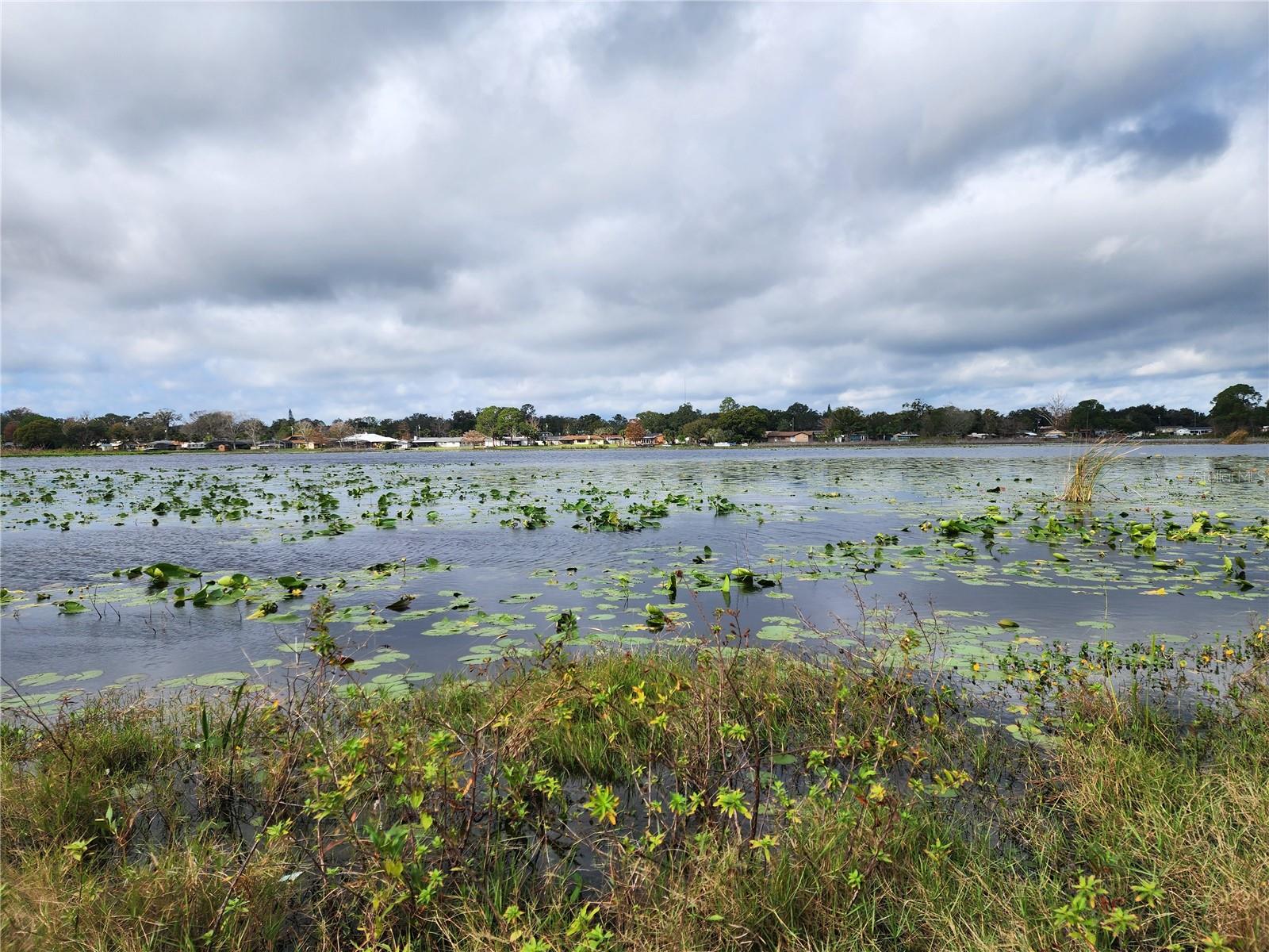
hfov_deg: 73.9
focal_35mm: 23
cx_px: 634
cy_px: 476
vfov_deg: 58.9
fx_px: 843
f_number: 1.8
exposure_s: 1/1225
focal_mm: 6.4
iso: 12
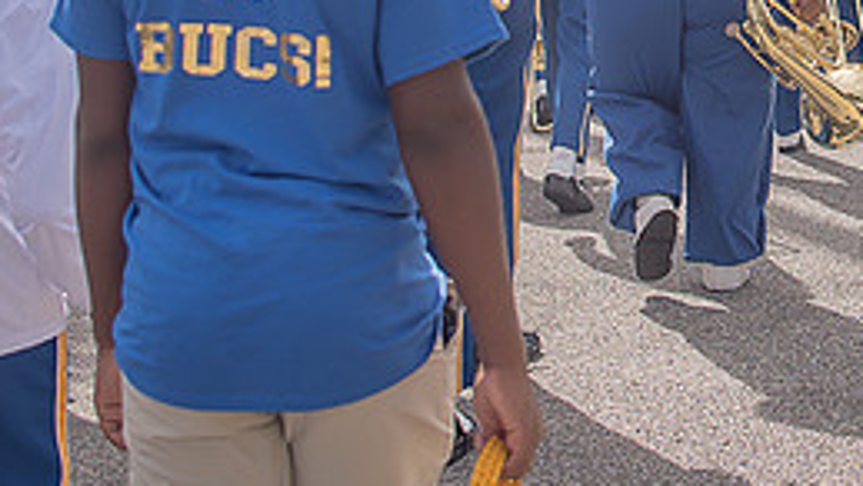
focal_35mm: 122
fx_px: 2793
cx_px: 873
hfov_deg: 17.2
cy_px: -138
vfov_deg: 9.8
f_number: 4
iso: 100
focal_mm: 35
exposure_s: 1/1600
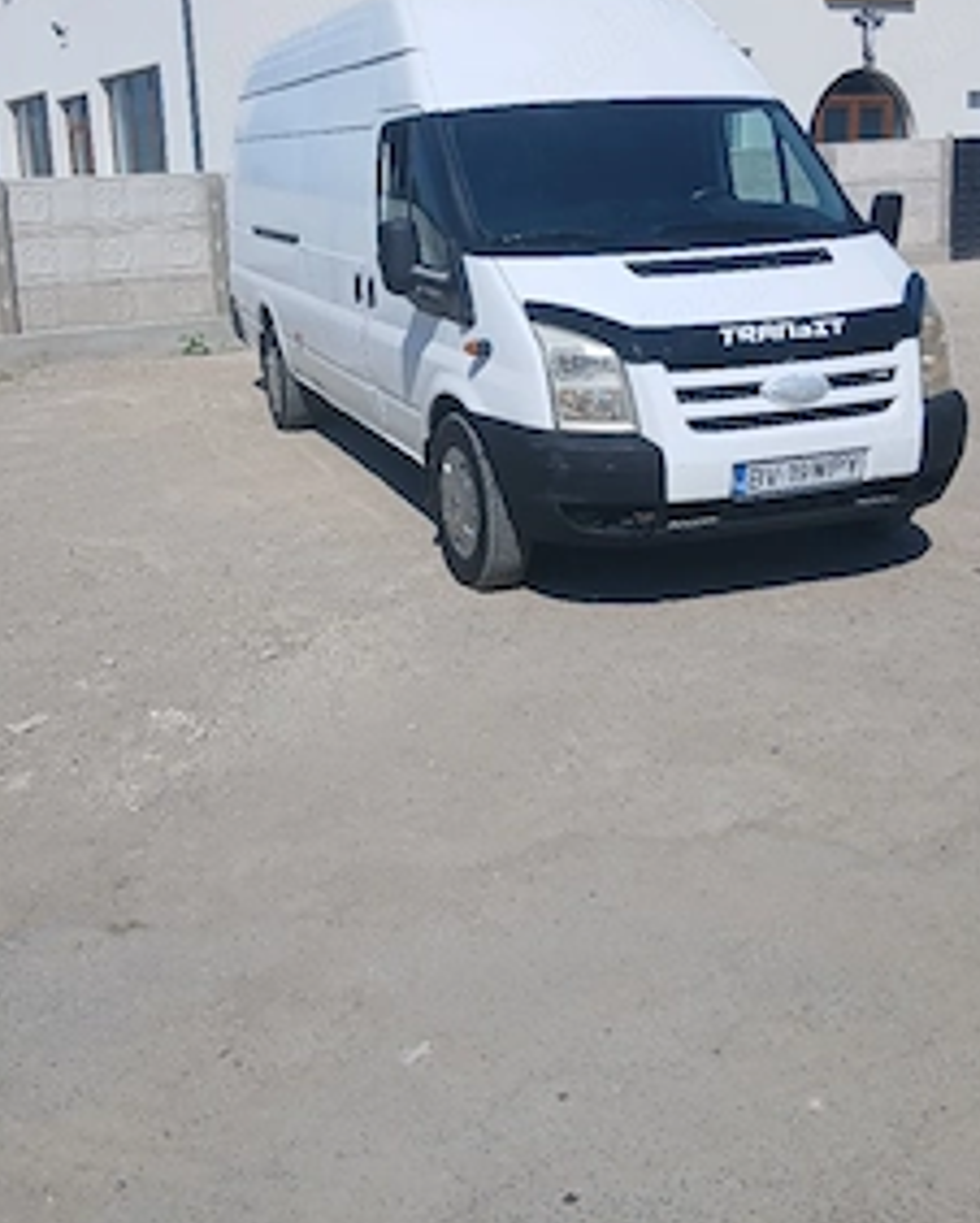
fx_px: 1304
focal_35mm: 36
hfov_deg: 41.1
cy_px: 390
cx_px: 416
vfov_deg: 49.2
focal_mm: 3.98
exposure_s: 1/1250
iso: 20
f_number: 1.8
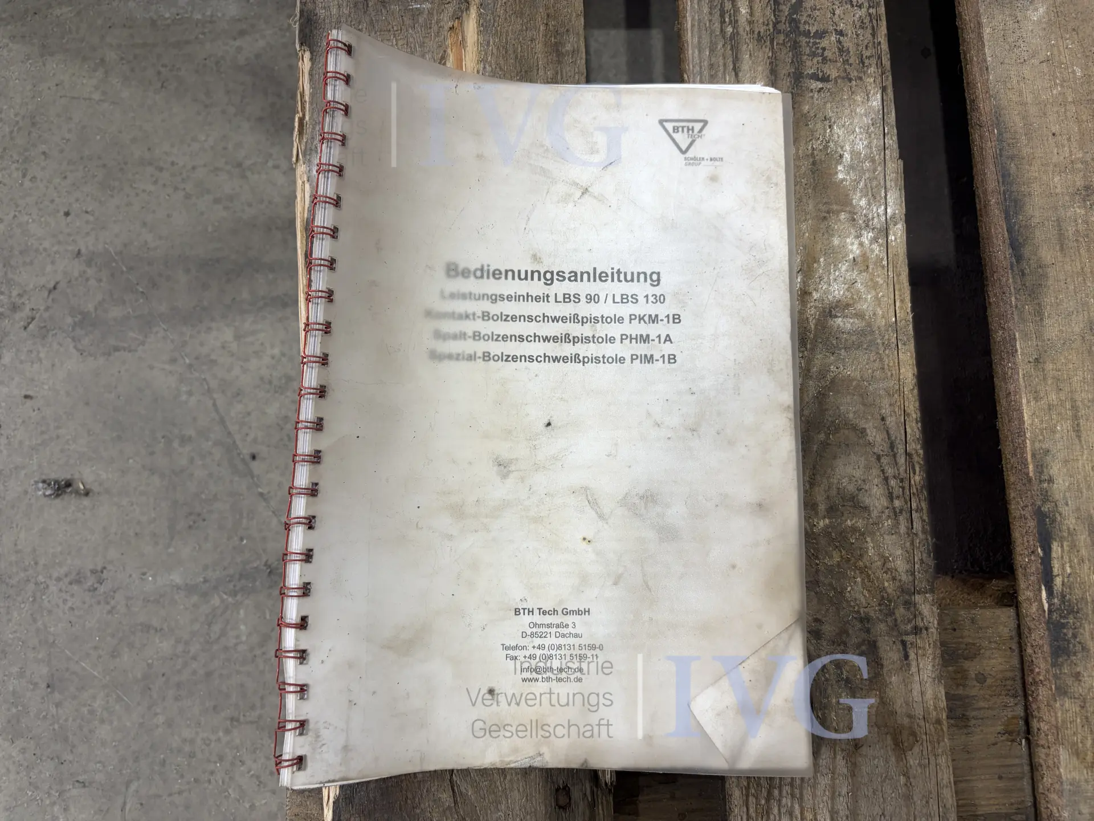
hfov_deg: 67.3
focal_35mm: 26
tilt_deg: -81.9
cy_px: 410
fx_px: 822
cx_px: 547
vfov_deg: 53.1
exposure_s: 1/50
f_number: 1.6
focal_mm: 5.96
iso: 64
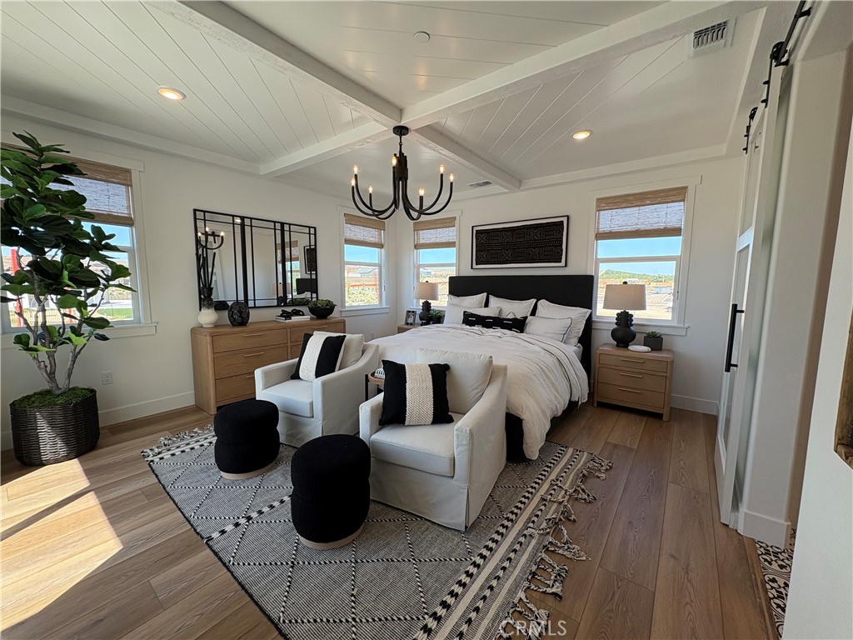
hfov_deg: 102.1
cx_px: 426
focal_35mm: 14
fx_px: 345
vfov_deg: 85.7
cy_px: 320
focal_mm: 2.22
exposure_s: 1/200
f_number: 2.2
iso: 64
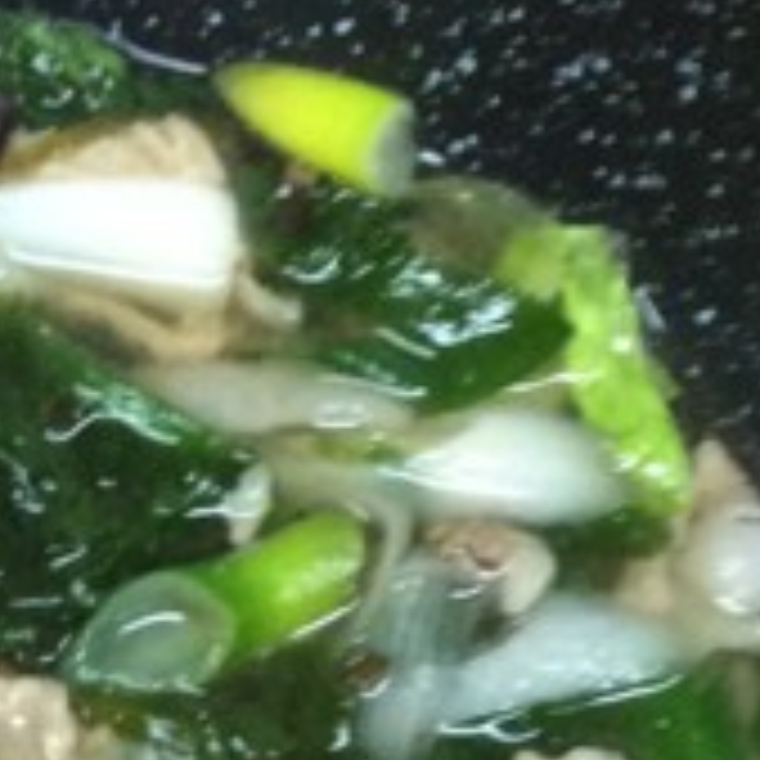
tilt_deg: -77.3
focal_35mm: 134
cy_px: 1174
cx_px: -49
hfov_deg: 12.8
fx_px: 3328
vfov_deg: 12.3
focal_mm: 3.3
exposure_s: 1/25
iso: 160
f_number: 2.4
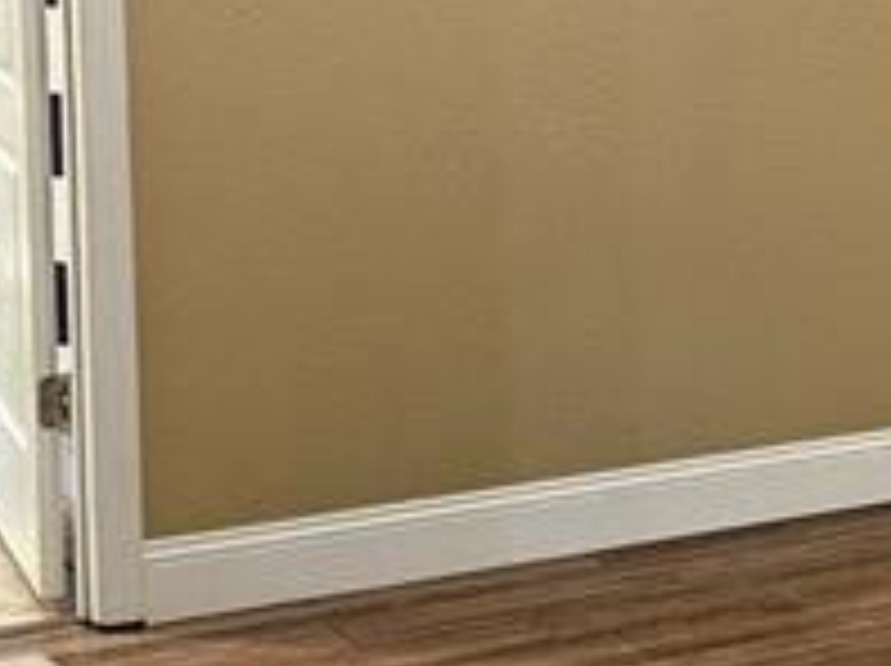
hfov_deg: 14.6
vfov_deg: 12.3
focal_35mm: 119
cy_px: 63
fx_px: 3059
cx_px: 1593
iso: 640
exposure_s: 1/40
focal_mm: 5.4
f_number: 1.8
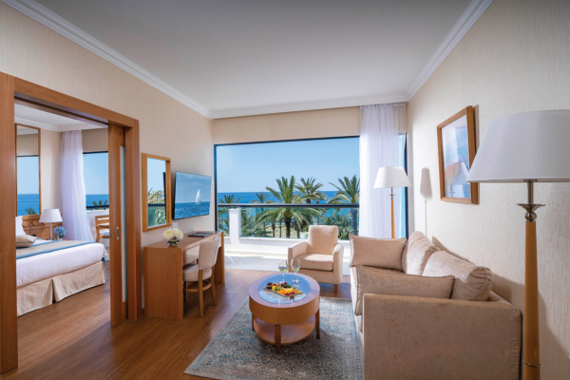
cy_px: 190
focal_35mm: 19
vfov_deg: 64.6
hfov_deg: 86.9
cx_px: 285
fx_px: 301
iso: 250
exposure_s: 1/200
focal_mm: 19
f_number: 11
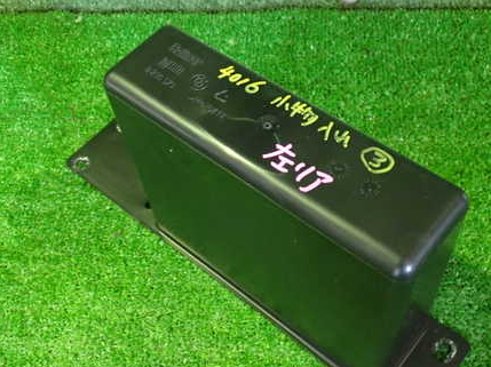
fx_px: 595
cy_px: 220
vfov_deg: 34.2
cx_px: 259
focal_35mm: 42
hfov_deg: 44.8
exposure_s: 1/20
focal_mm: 5.4
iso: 800
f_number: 2.3
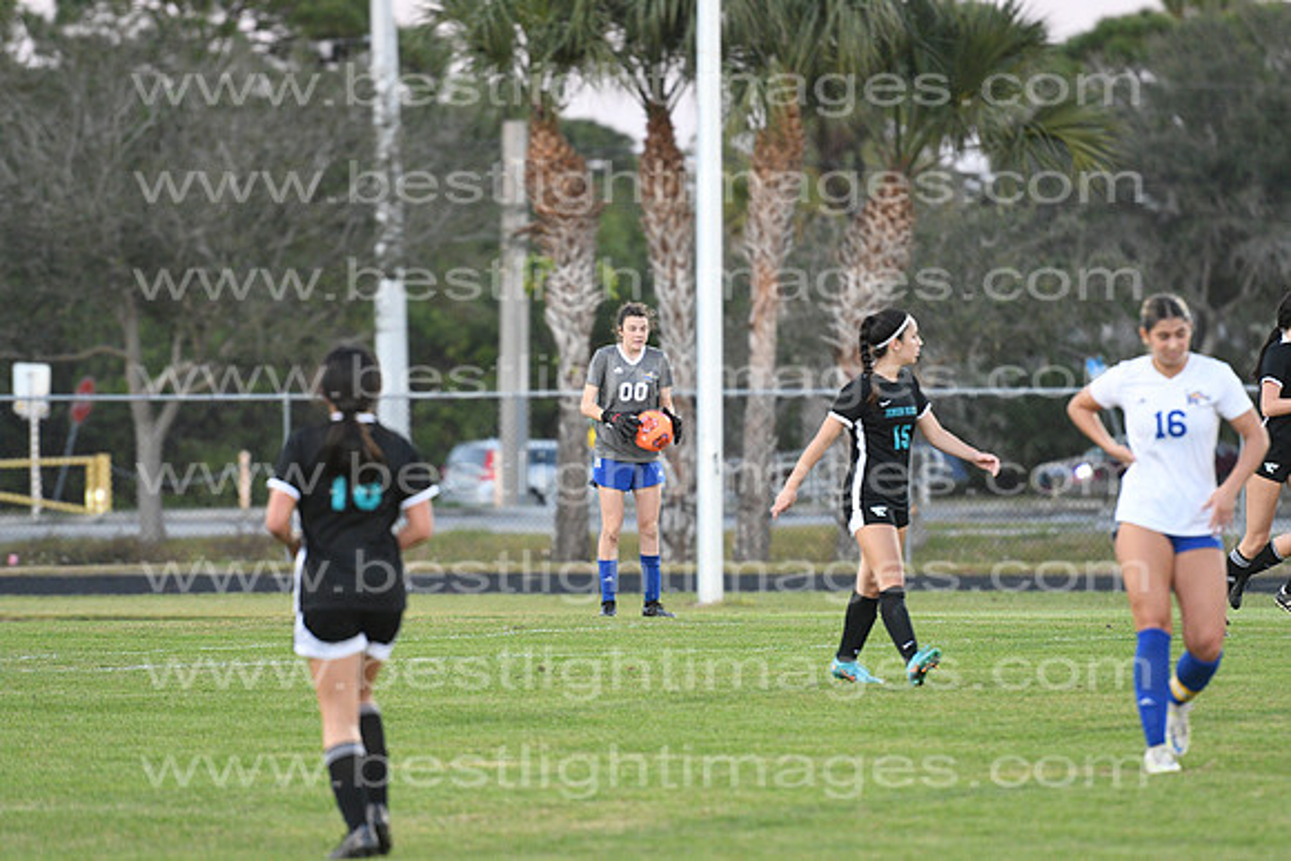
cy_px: 430
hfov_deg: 6.9
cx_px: 646
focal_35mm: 300
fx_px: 10760
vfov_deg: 4.6
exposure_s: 1/800
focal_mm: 200
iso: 2500
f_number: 2.8
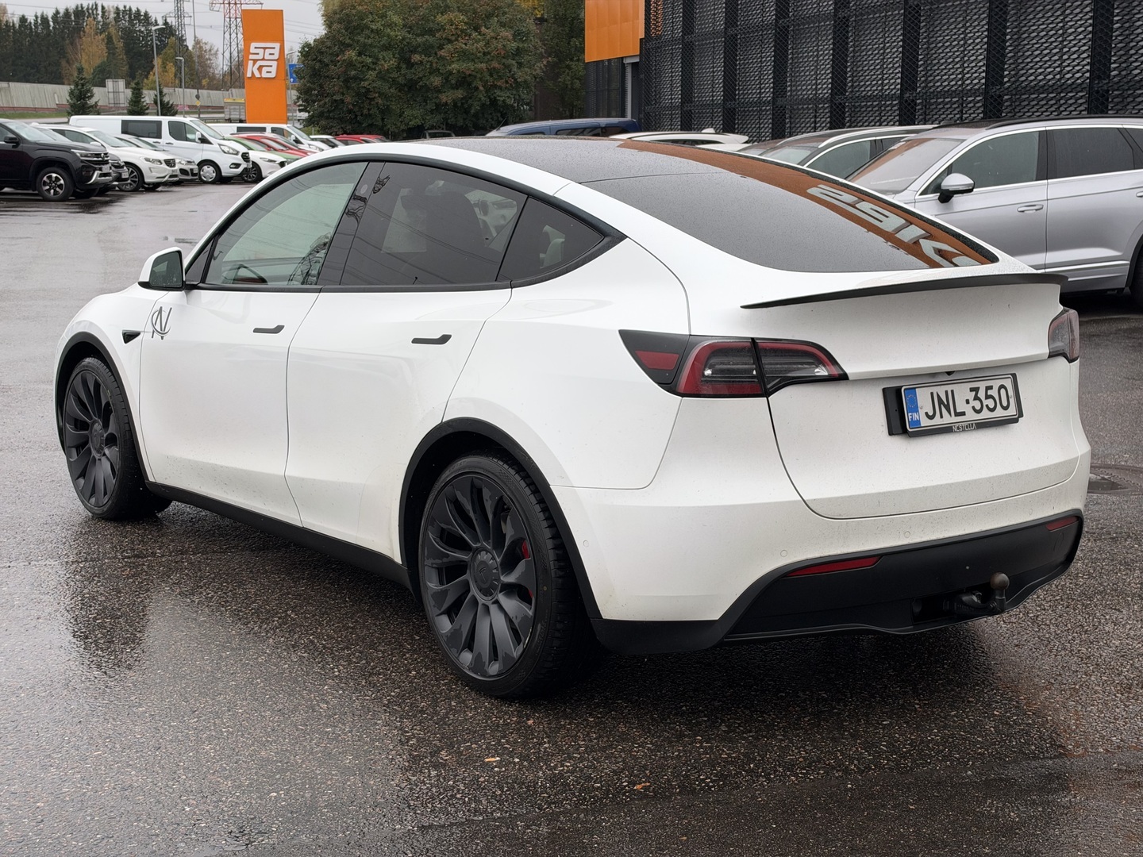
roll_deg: +1.2
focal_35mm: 48
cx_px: 572
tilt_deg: -9.9
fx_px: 1585
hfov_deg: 39.7
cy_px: 428
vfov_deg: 30.3
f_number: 1.8
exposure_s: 1/788
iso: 64
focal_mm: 6.93
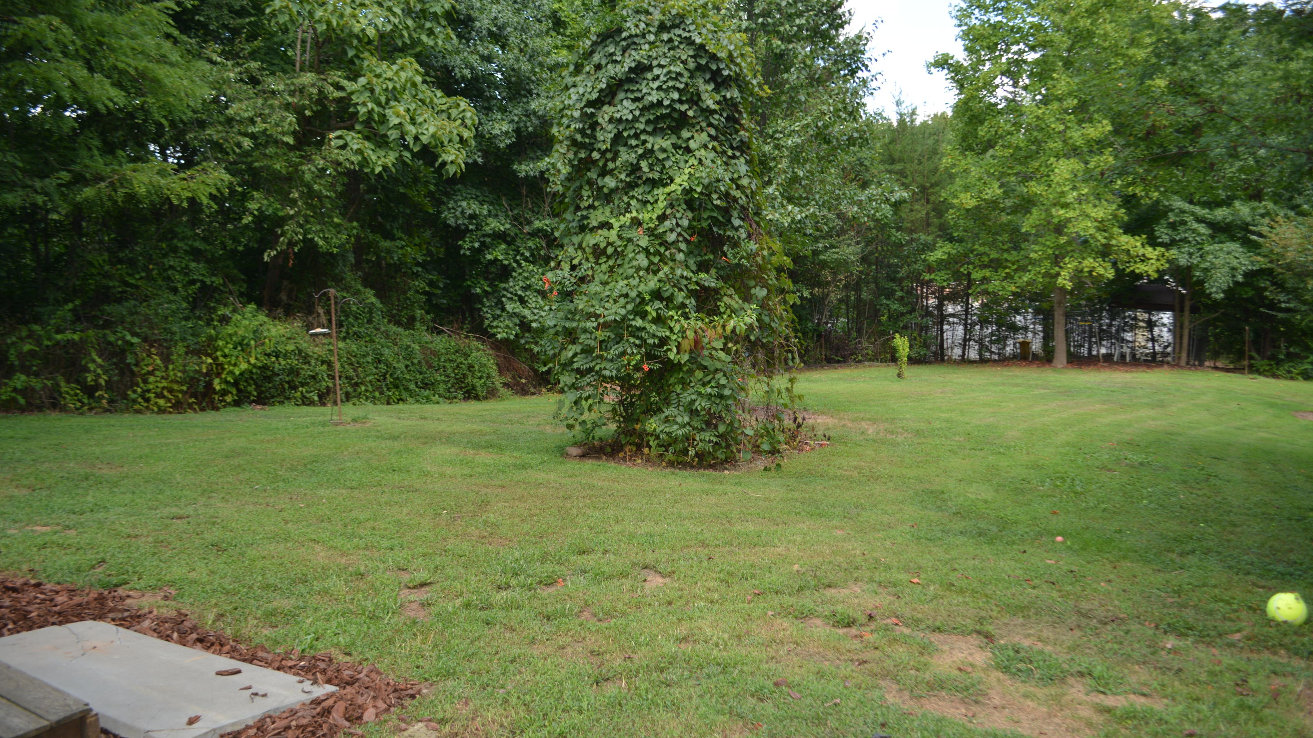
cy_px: 344
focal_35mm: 29
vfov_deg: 40.2
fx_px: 1010
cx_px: 655
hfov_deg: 66.1
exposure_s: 1/200
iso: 100
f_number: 4
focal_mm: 18
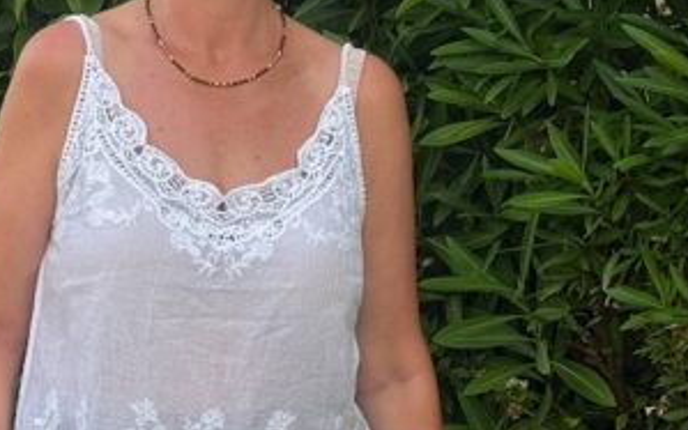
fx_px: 3263
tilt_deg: -8.3
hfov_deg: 12.0
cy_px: 527
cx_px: 375
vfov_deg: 7.5
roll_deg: -1.2
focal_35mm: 174
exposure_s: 1/190
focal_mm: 6.76
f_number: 1.78
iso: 64
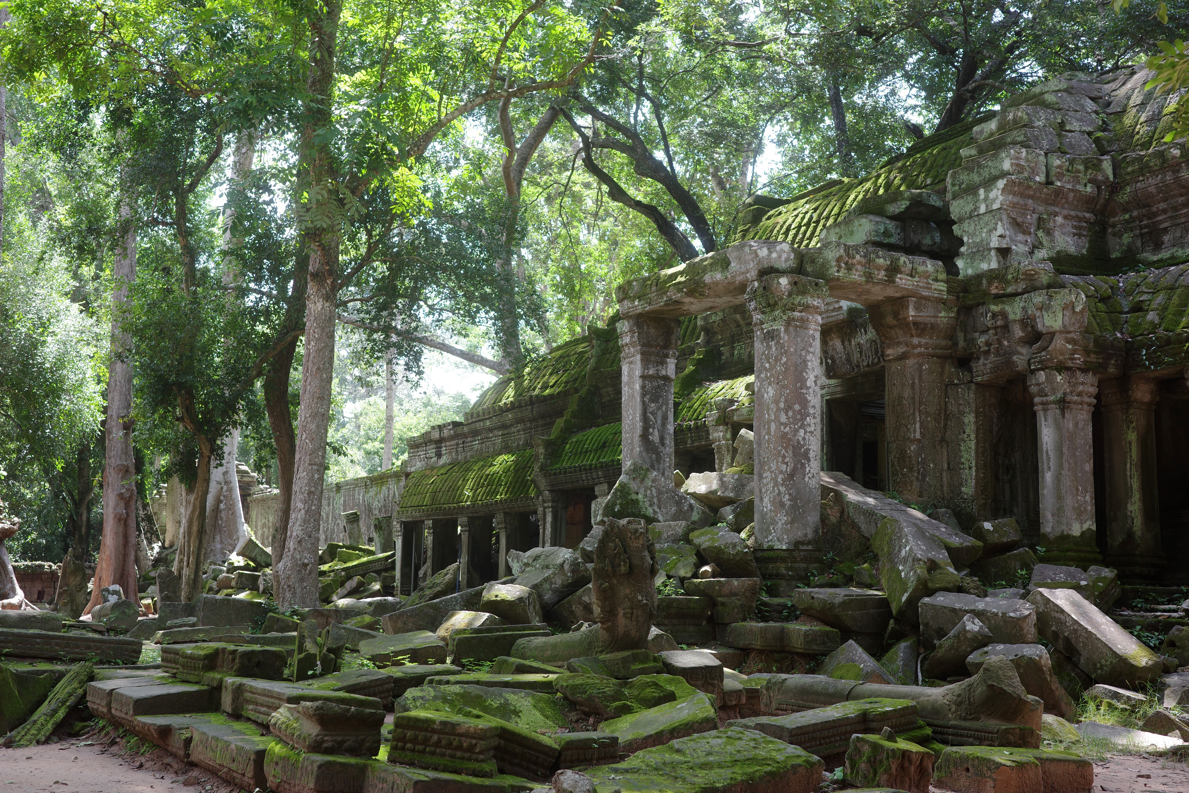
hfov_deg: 48.5
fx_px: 1321
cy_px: 396
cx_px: 594
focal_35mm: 40
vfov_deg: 33.4
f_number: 3.5
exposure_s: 1/160
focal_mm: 26
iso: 200
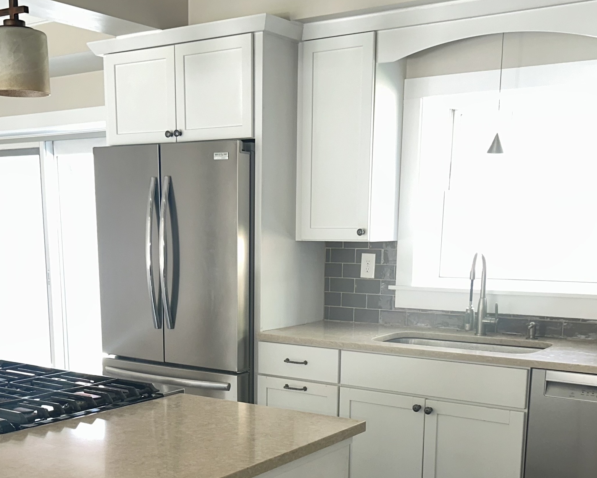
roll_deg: -0.6
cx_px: 260
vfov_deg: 31.8
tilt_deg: -11.4
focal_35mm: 46
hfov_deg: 40.3
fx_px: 813
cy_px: 386
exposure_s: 1/39
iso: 125
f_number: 1.78
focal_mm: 6.86
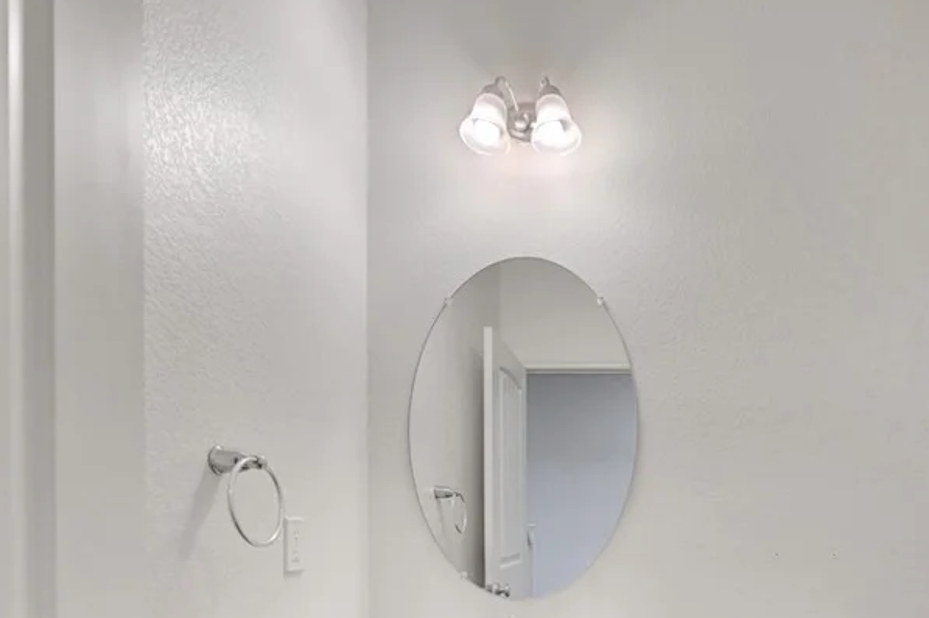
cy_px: 522
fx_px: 619
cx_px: 629
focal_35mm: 24
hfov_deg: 71.3
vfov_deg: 48.9
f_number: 8
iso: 800
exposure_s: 1/25
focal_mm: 14
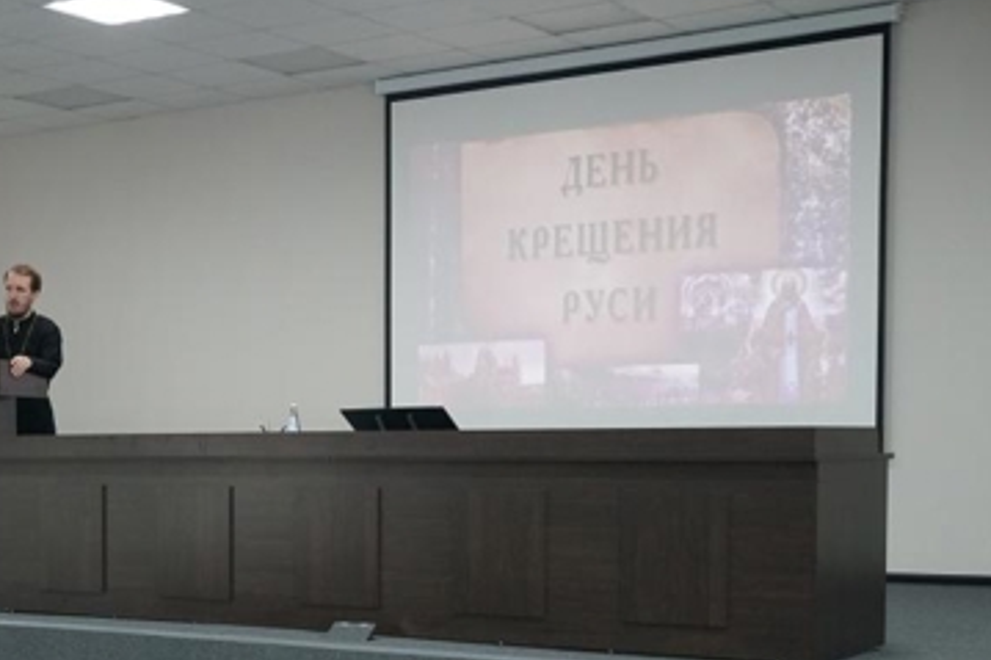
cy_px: 552
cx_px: 127
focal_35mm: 69
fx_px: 1898
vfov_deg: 19.5
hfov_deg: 28.3
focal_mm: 22
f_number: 4
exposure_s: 1/160
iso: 1250
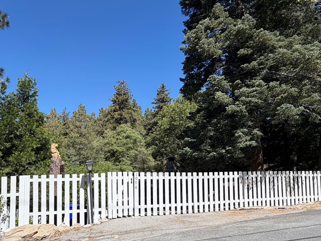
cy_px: 158
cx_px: 147
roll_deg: +0.6
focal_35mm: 23
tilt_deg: +3.5
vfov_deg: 57.7
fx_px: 213
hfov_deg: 73.8
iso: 20
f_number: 2.2
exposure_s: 1/770
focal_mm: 2.22
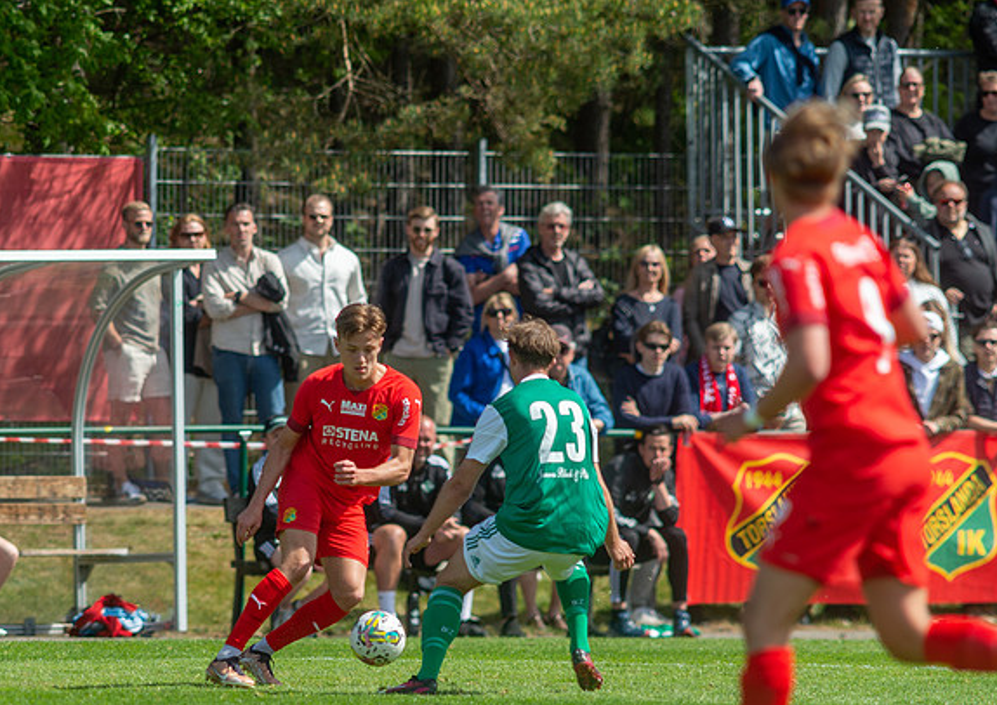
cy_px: 456
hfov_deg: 3.5
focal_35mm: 581
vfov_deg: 2.5
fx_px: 16397
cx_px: 310
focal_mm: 420
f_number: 4
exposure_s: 1/1250
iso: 200
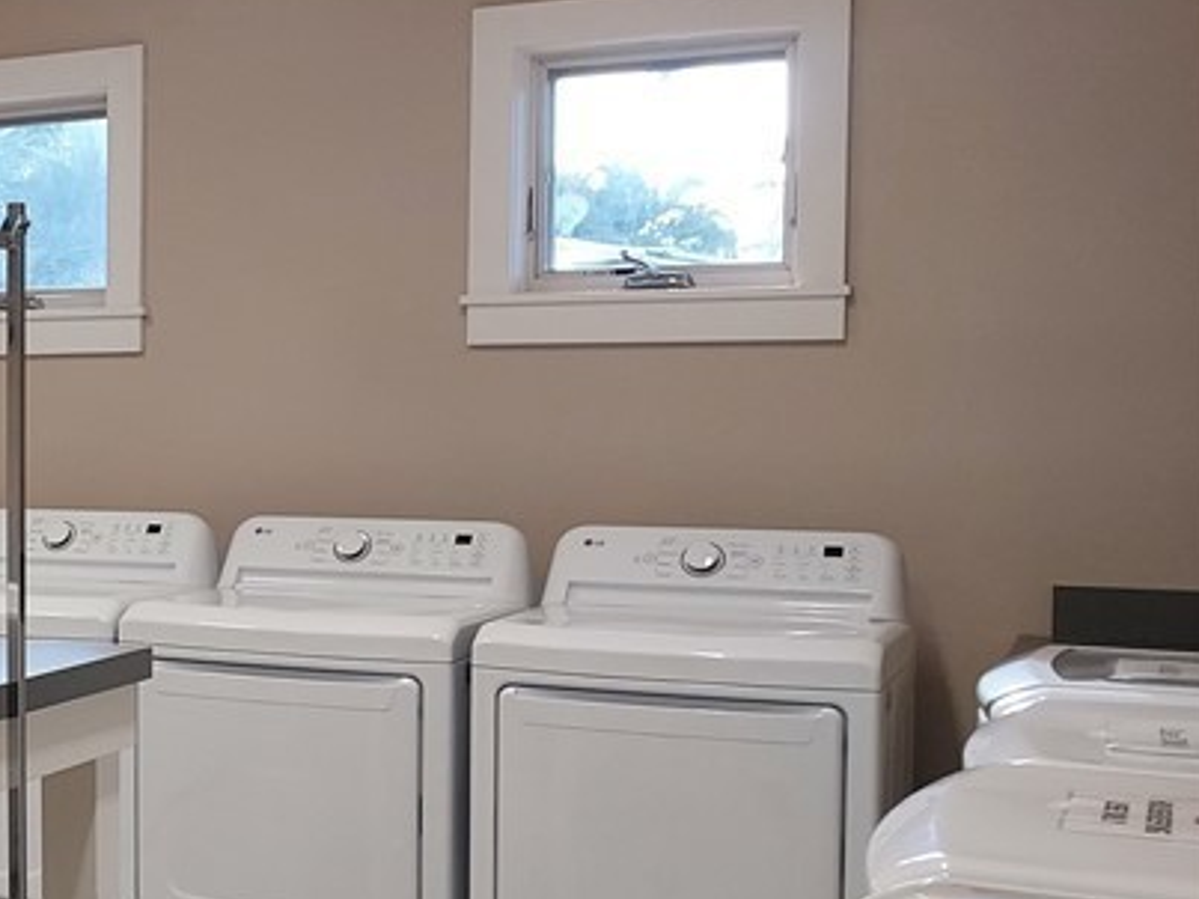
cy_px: 530
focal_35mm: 61
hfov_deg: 27.2
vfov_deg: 24.0
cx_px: -309
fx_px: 2112
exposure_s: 1/60
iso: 100
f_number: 1.8
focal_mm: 4.6
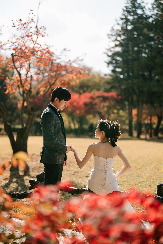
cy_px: 122
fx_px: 340
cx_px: 82
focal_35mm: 50
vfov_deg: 39.6
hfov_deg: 27.0
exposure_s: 1/8000
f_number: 1.2
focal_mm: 50
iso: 160
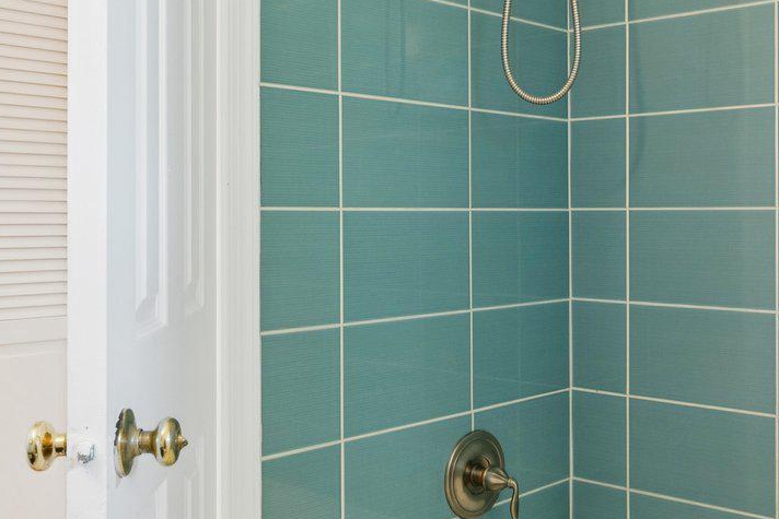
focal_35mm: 46
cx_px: 482
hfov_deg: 42.4
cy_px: 254
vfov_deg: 29.3
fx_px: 996
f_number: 8
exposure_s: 1/4
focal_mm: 16
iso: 400
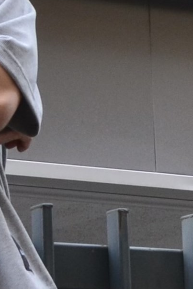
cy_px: 450
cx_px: -73
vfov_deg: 14.2
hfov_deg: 10.0
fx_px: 1077
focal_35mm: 134
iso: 400
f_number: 8
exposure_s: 1/60
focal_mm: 24
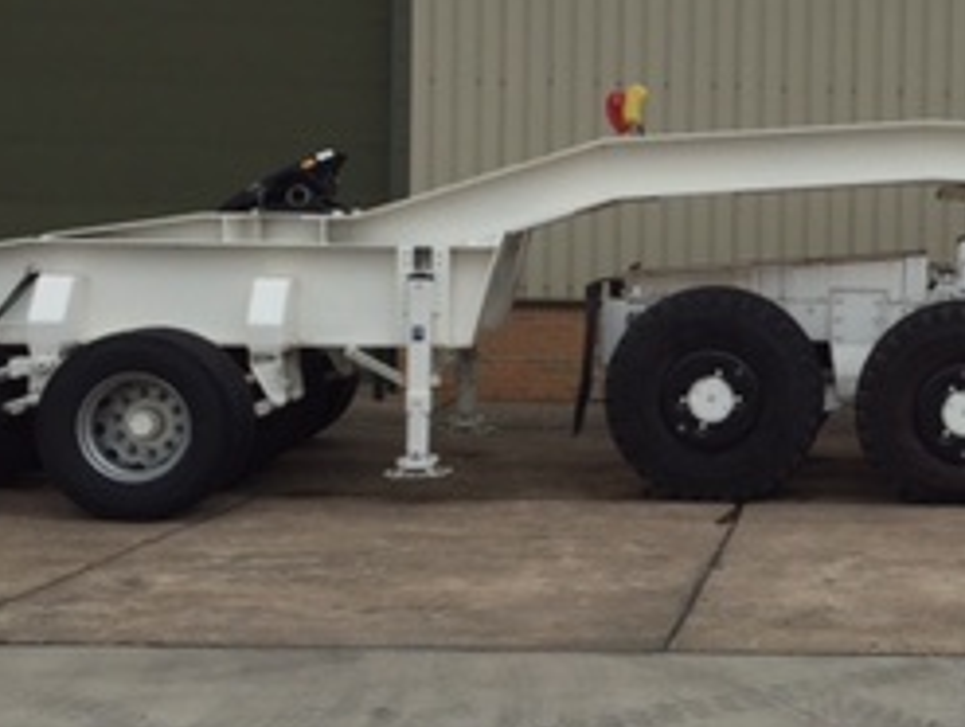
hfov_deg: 25.0
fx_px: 2094
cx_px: 918
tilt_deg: -0.8
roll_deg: -2.0
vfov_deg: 19.7
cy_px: 281
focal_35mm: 75
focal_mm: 4.15
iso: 32
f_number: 2.2
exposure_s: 1/1647
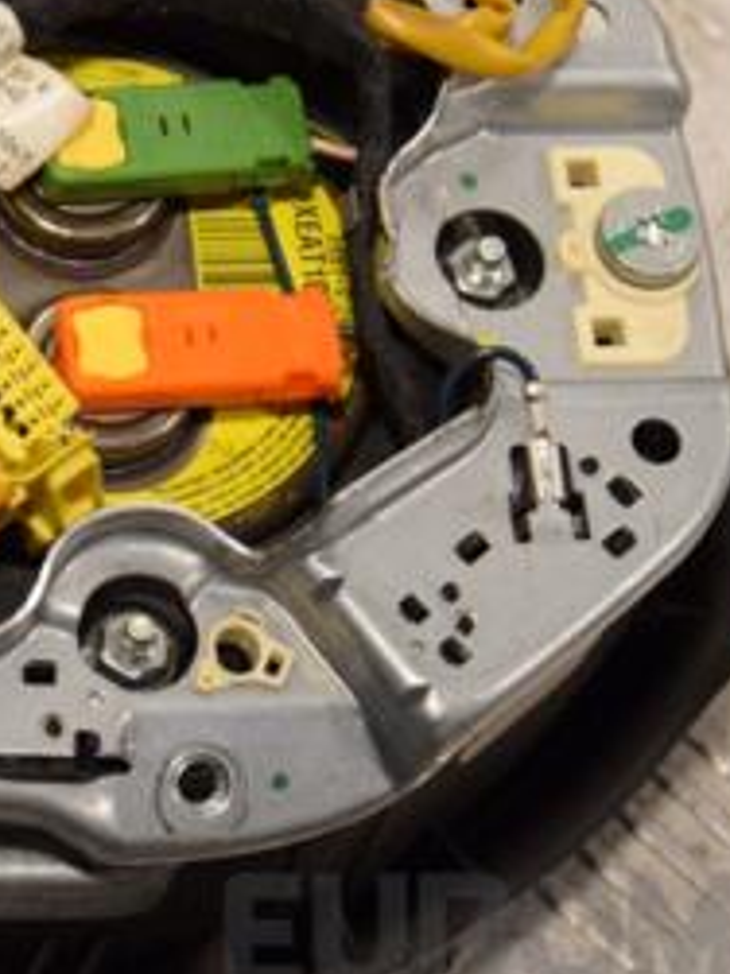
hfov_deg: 9.5
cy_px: 415
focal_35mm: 155
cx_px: 151
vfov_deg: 12.7
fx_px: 4366
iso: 400
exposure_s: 1/160
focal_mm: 45
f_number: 6.3
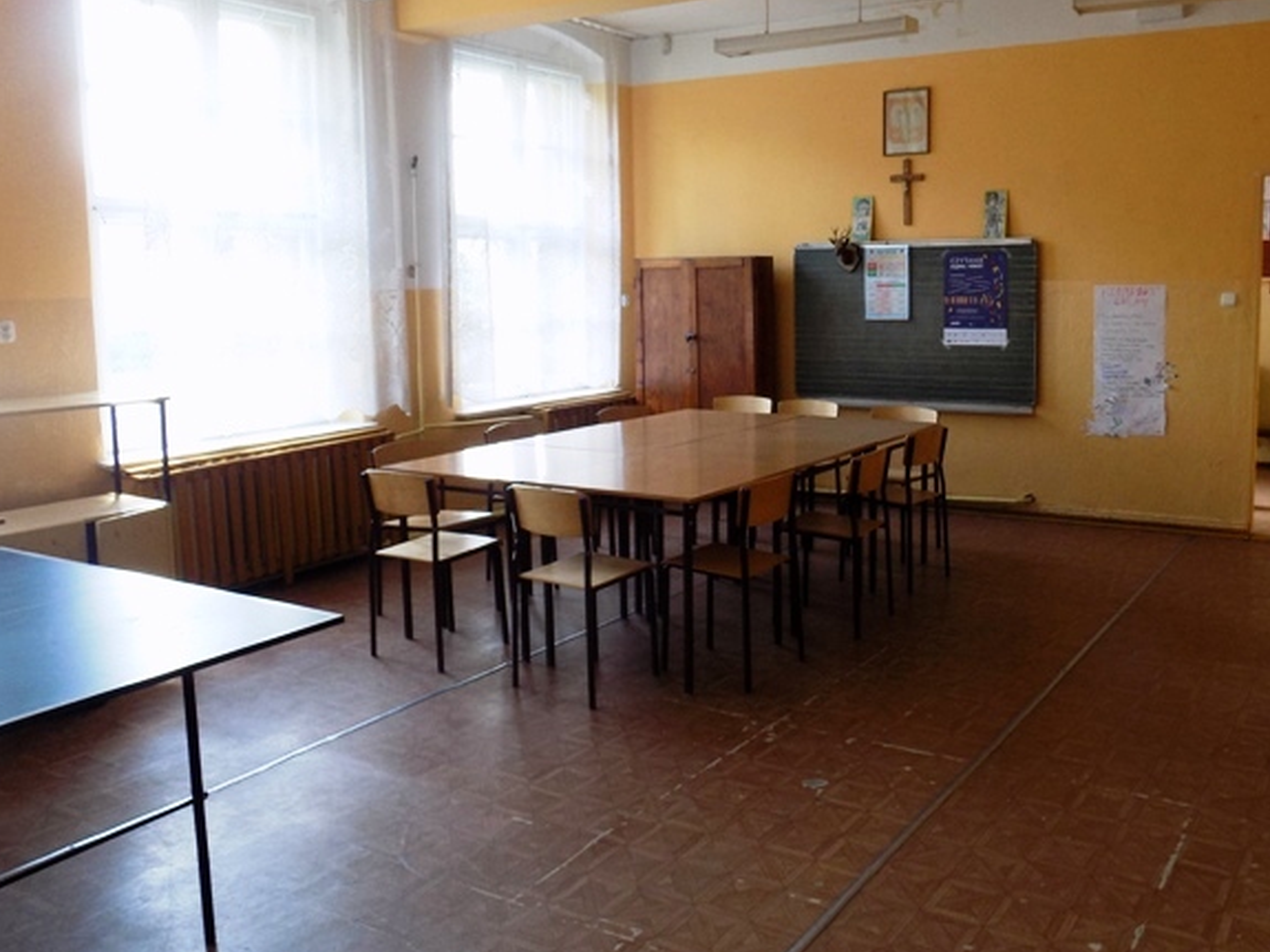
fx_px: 1174
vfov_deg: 44.0
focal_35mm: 32
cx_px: 742
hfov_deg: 56.5
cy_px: 411
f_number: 3.1
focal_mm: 4
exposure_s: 1/30
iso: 100
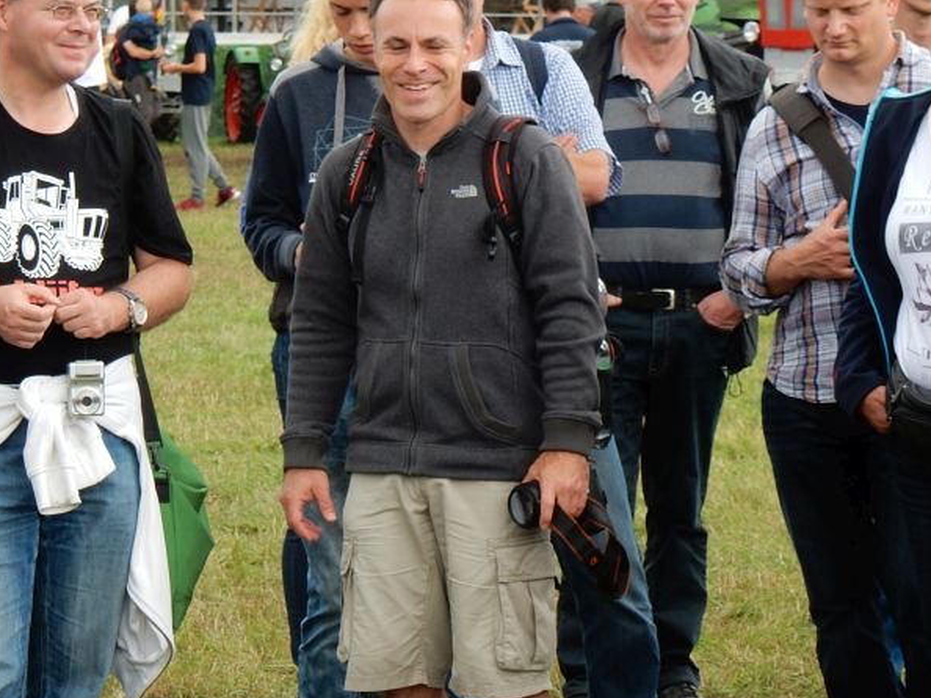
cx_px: 422
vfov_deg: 6.7
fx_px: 5941
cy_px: 356
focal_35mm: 221
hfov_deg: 9.0
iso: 125
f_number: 6
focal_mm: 29.2
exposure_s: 1/100
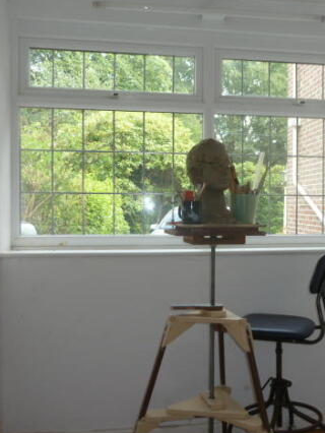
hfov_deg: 34.5
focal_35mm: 41
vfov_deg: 45.7
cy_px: 220
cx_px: 239
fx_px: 513
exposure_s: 1/60
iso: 100
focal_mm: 5
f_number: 3.4
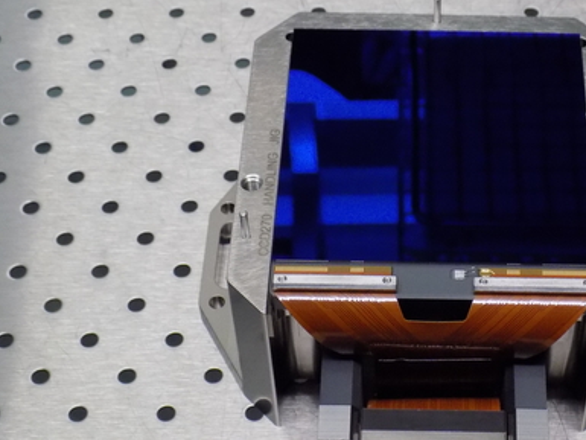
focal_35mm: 81
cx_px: 438
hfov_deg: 23.9
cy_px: 244
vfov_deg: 18.2
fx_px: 1372
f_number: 3.9
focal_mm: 9.3
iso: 400
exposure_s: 1/30
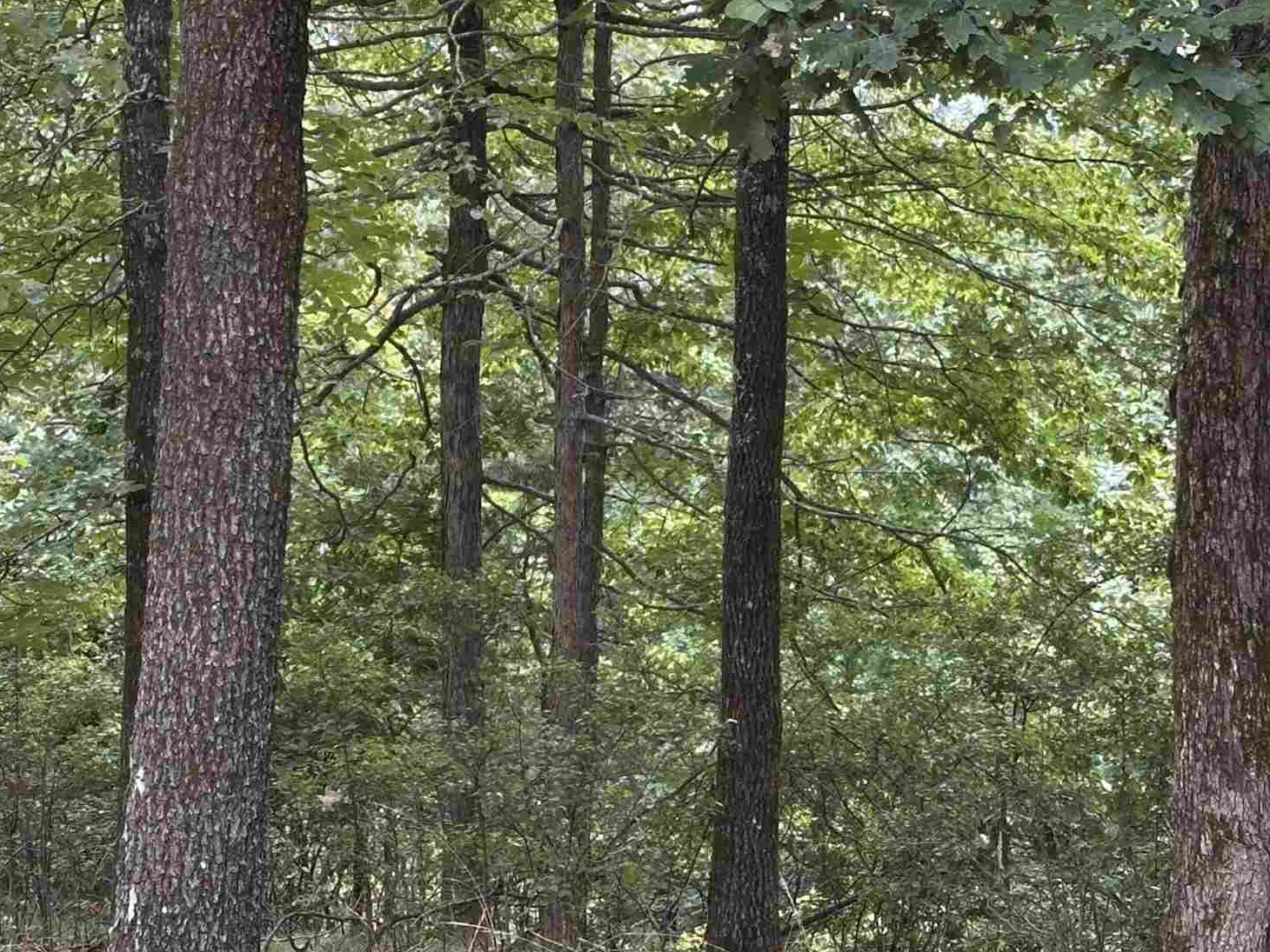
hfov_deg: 19.4
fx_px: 3706
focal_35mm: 101
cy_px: 263
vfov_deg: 14.6
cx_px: 576
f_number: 1.78
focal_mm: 6.86
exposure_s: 1/134
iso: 64
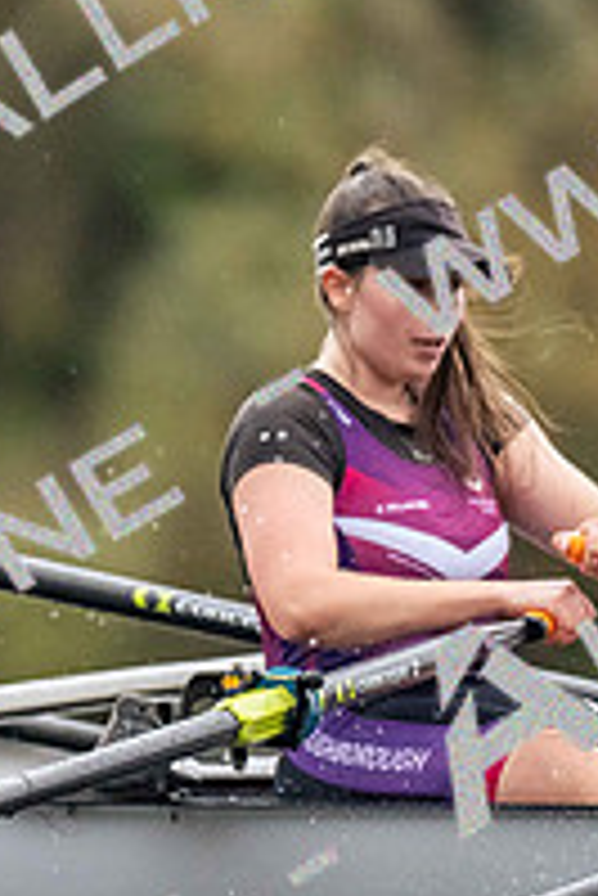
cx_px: 49
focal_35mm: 1746
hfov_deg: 0.8
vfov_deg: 1.2
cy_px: 412
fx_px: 43426
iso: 4500
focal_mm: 600
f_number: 4
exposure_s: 1/2500
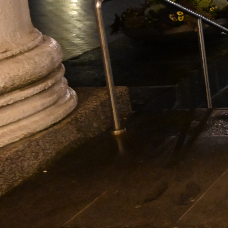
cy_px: 4
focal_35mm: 92
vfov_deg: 18.4
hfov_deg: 15.0
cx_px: 470
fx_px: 686
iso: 7200
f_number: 4
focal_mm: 25
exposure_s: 1/60
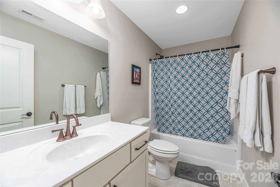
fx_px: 109
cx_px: 140
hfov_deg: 104.2
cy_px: 94
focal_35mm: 14
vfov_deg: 81.2
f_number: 8
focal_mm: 14
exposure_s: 1/160
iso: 320
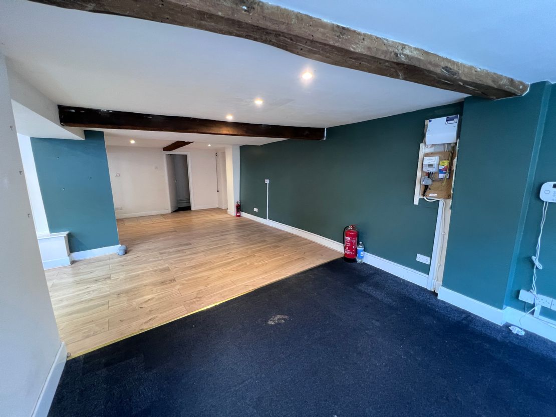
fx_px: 209
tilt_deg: -9.4
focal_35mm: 13
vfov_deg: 89.9
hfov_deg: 106.2
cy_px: 208
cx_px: 278
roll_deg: +0.4
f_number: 1.8
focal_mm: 1.57
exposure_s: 1/50
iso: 250
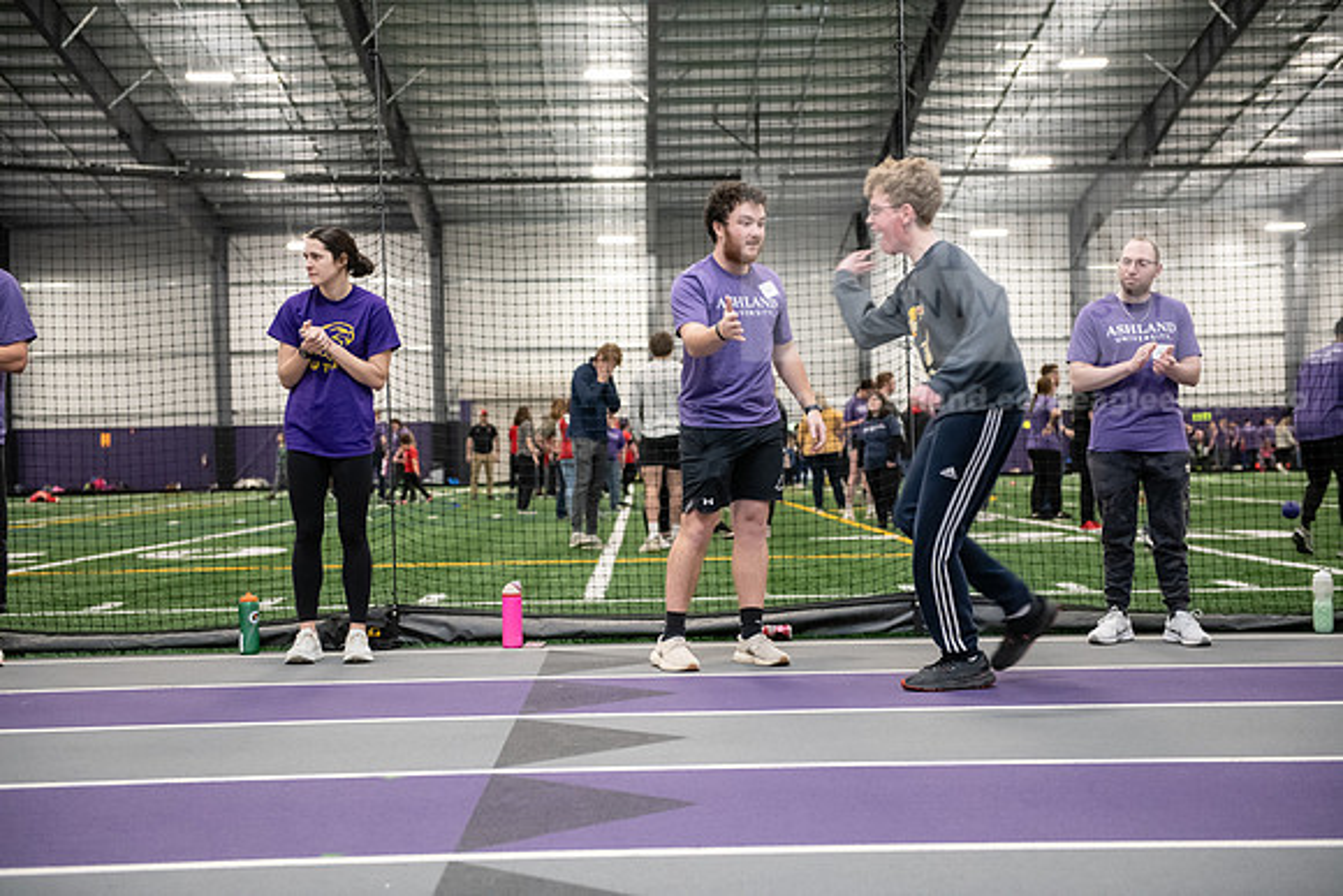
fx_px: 2090
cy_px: 448
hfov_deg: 35.6
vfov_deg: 24.2
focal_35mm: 56
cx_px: 672
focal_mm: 56
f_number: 3.2
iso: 2500
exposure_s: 1/200
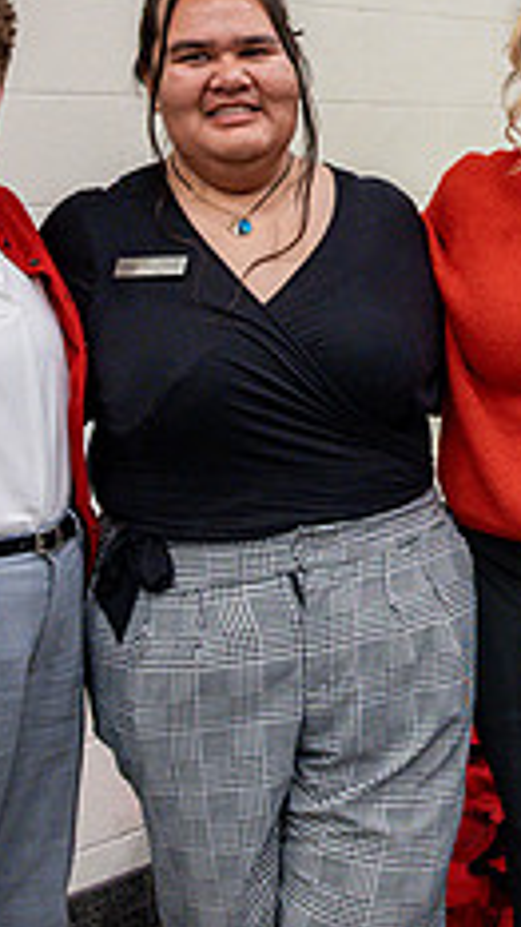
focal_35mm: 69
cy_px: 344
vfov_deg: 30.4
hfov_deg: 16.2
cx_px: 748
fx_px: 1695
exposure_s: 1/50
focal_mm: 24
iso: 1250
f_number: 6.3
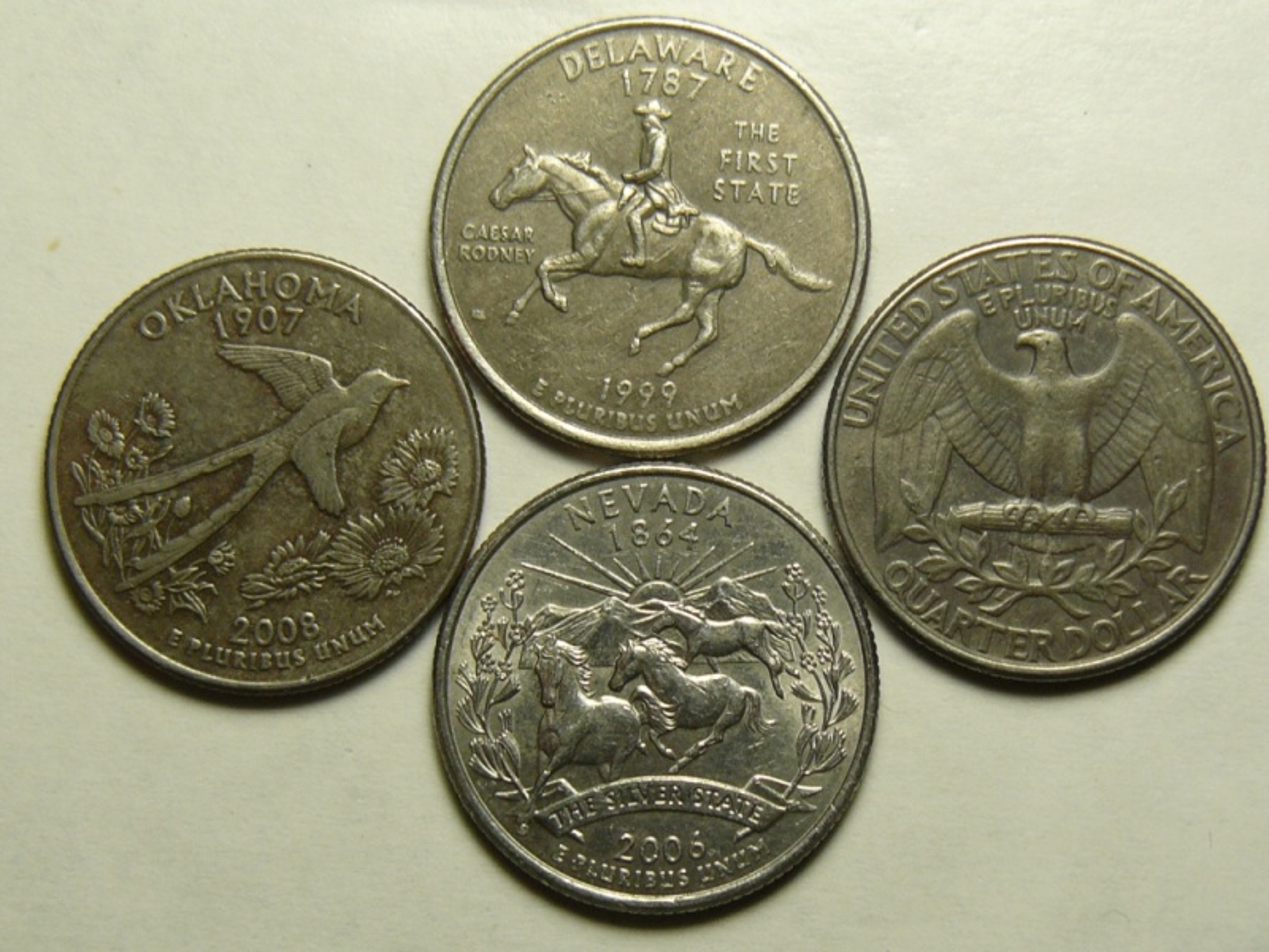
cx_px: 634
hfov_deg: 24.4
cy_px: 476
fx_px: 2933
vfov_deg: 18.4
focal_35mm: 80
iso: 100
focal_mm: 8.8
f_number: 3.2
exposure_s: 1/100
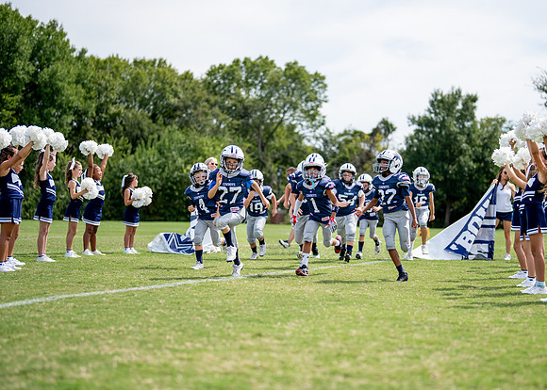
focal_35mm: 66
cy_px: 203
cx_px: 312
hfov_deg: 29.9
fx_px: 1023
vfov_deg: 21.6
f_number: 1.2
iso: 100
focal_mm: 50
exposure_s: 1/6400
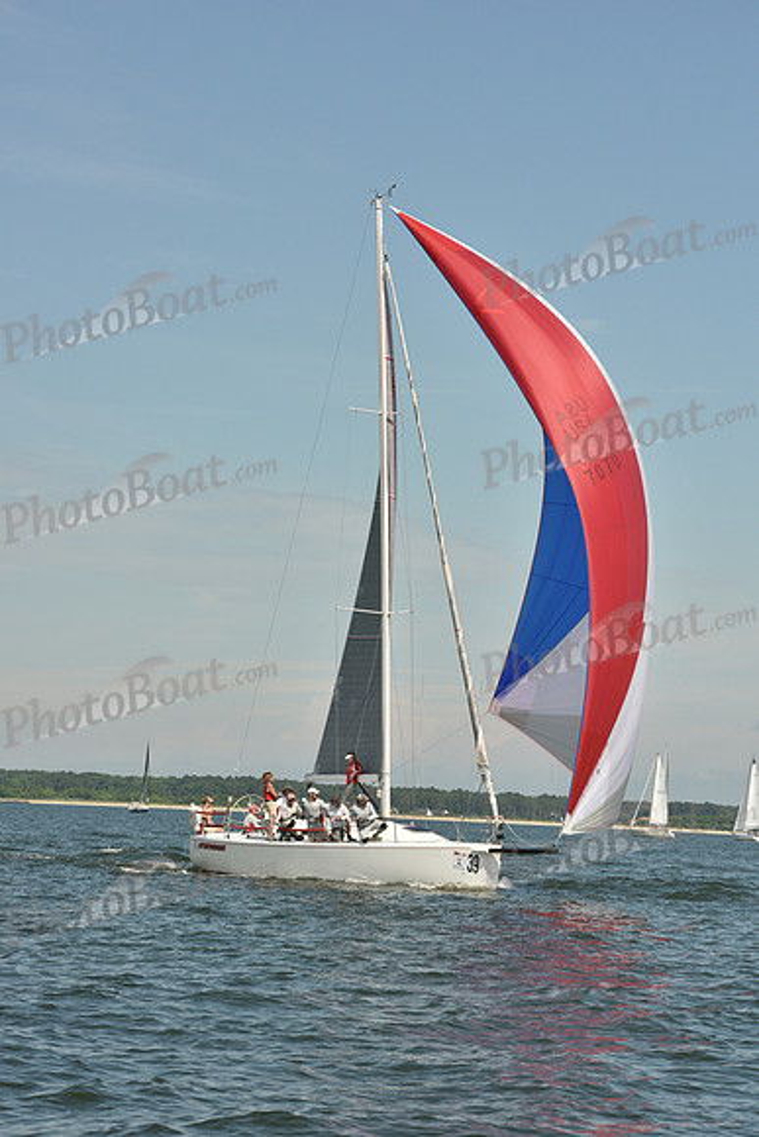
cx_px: 380
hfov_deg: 11.4
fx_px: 3792
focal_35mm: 120
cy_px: 568
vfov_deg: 17.1
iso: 320
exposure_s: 1/640
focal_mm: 120
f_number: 14
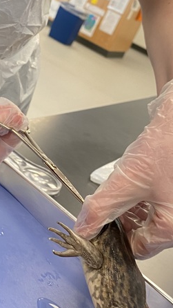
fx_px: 530
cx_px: 1
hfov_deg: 18.1
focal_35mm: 65
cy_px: 116
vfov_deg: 32.2
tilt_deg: -18.1
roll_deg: -23.5
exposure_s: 1/60
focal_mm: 4.25
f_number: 1.8
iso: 200
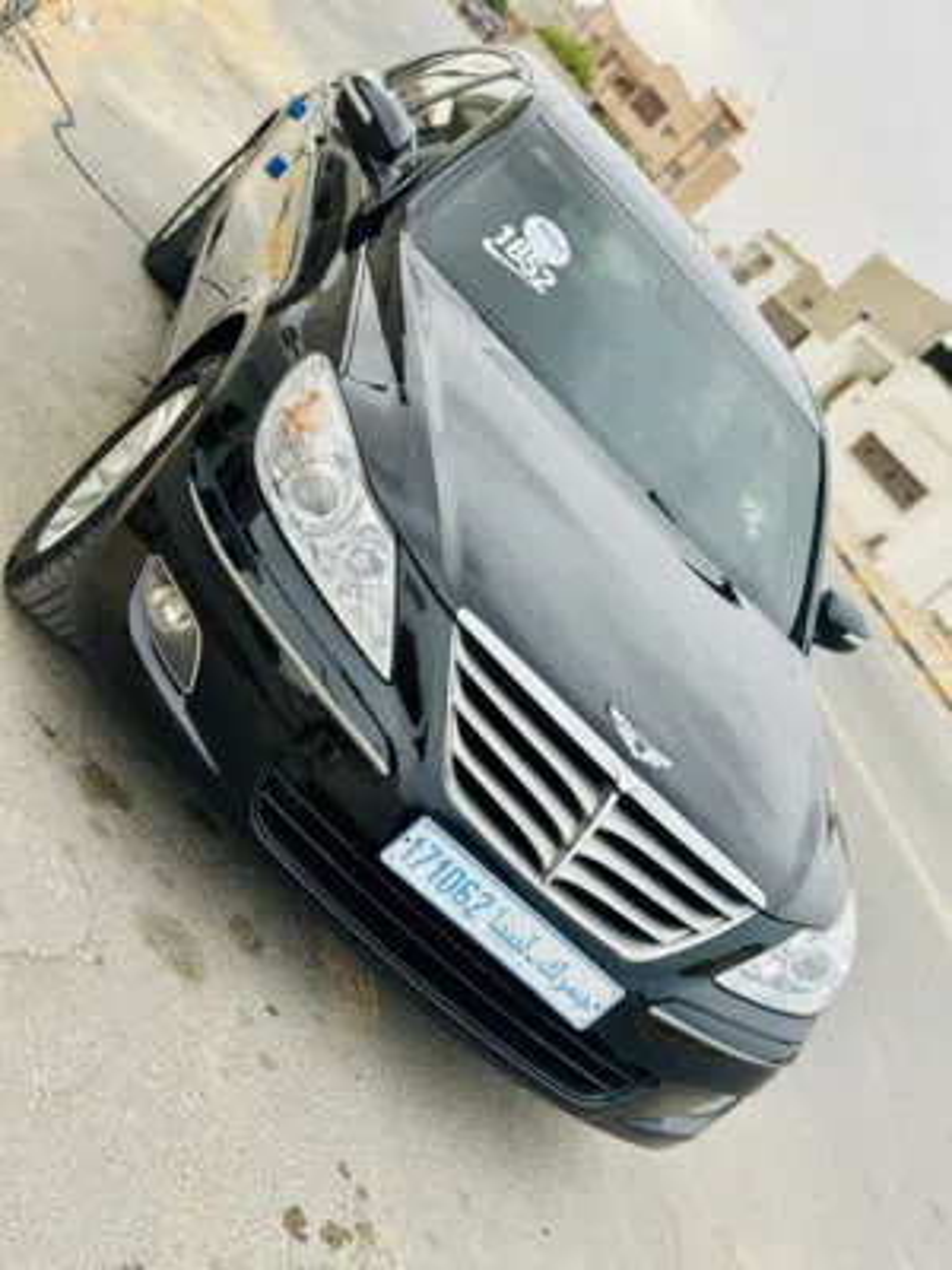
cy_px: 635
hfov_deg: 30.3
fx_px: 1760
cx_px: 476
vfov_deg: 39.7
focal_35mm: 48
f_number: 1.78
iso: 80
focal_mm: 6.86
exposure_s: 1/608
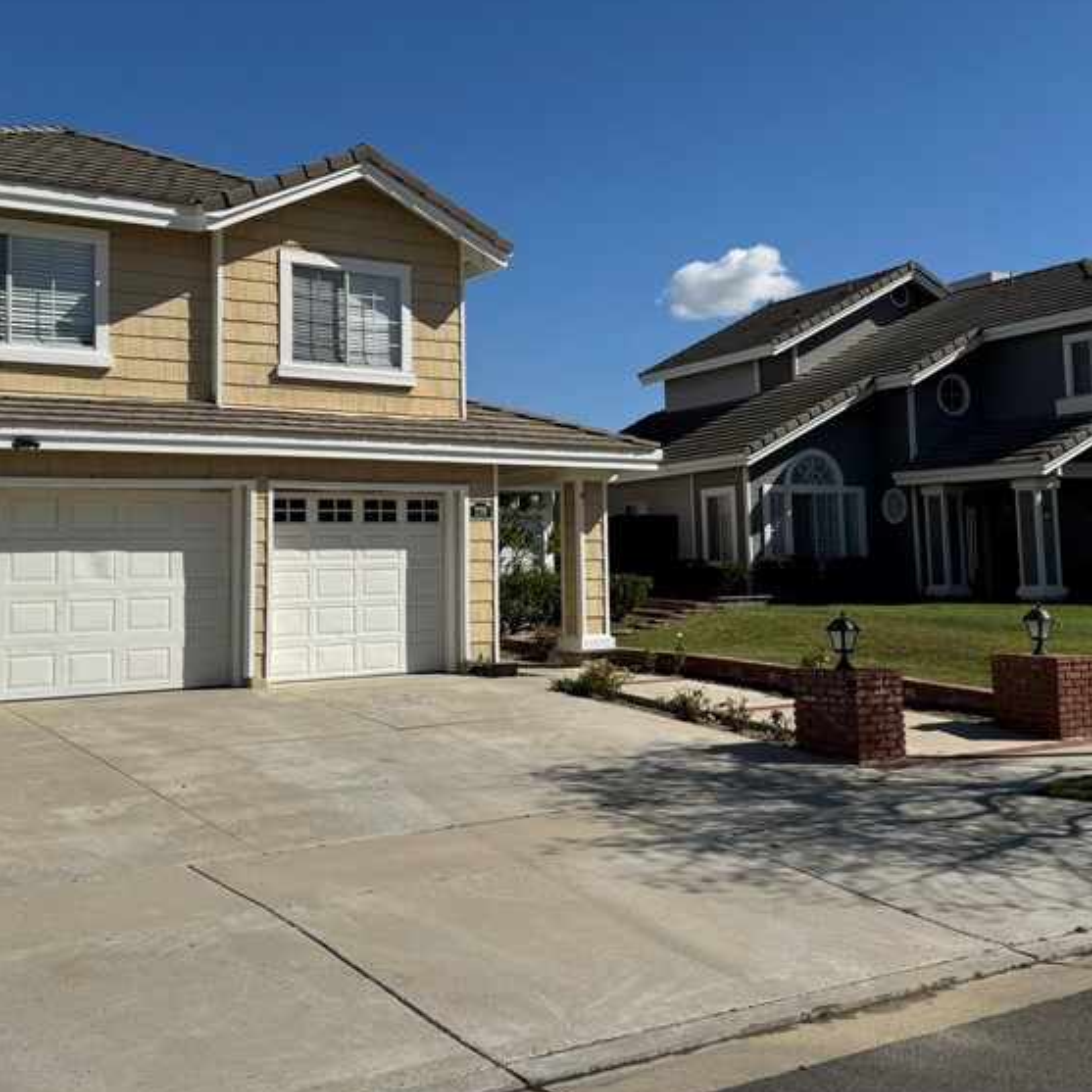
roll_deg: +0.4
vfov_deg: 42.6
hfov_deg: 42.8
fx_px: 1392
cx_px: 498
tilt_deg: +6.3
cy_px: 427
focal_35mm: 39
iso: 80
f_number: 1.78
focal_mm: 6.76
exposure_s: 1/9009
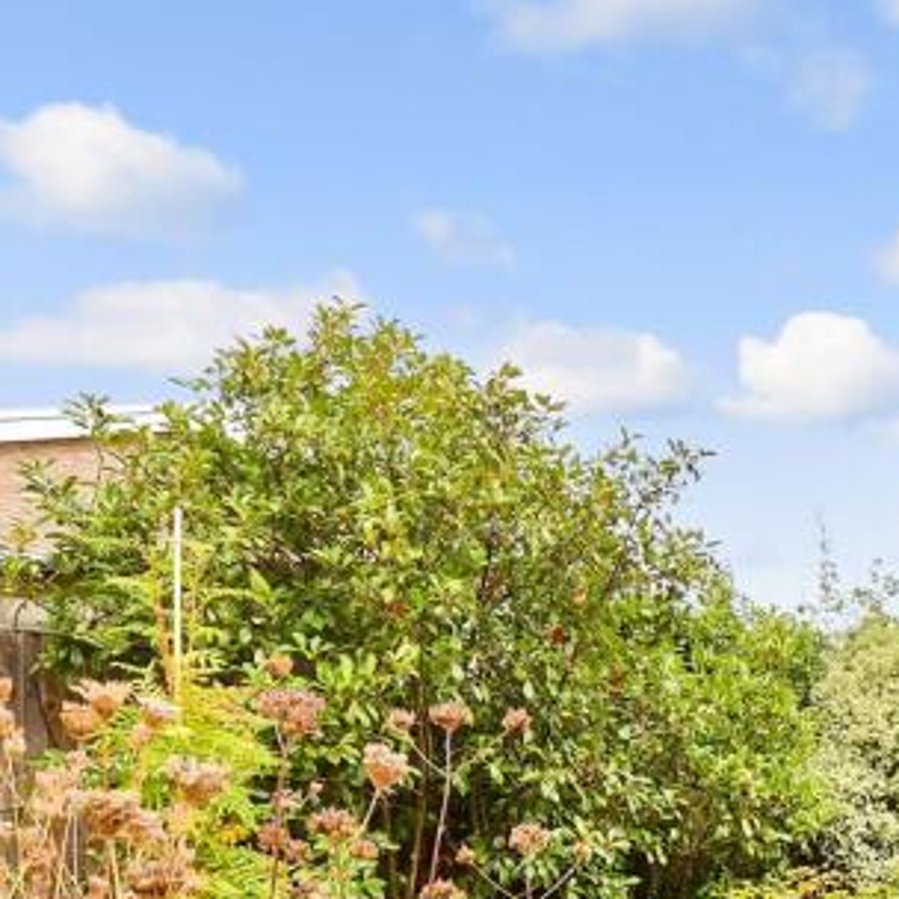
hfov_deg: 32.3
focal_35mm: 43
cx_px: 1085
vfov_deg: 36.1
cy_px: 856
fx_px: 1263
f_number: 8
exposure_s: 1/200
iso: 160
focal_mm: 10
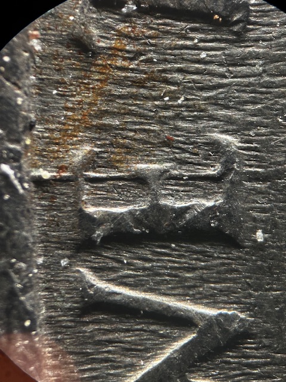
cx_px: 143
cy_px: 191
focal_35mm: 48
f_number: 1.78
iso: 500
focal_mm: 6.86
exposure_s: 1/40
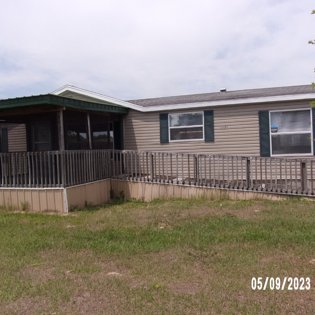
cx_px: 159
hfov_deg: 55.6
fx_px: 299
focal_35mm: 29
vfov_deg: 55.6
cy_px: 158
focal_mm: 4.3
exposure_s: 1/150
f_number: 10.8
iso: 80
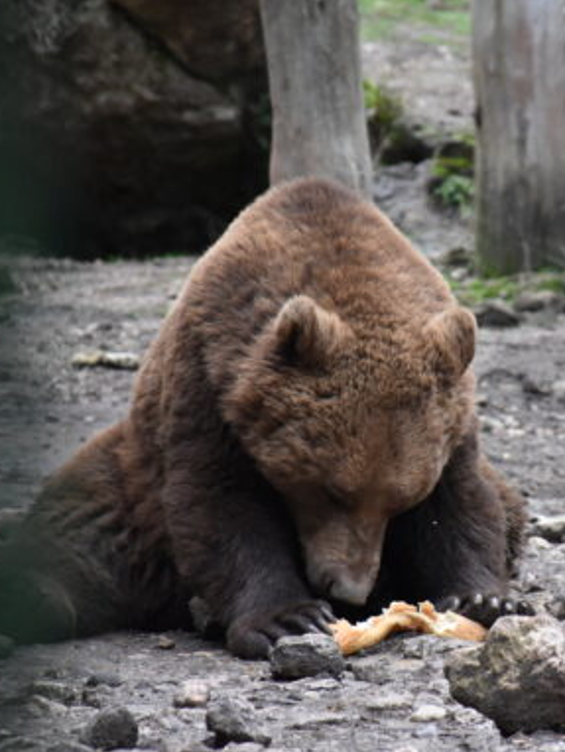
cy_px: 376
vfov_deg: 6.2
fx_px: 6891
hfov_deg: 4.7
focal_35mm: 317
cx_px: 498
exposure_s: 1/500
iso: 1250
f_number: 5.6
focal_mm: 140
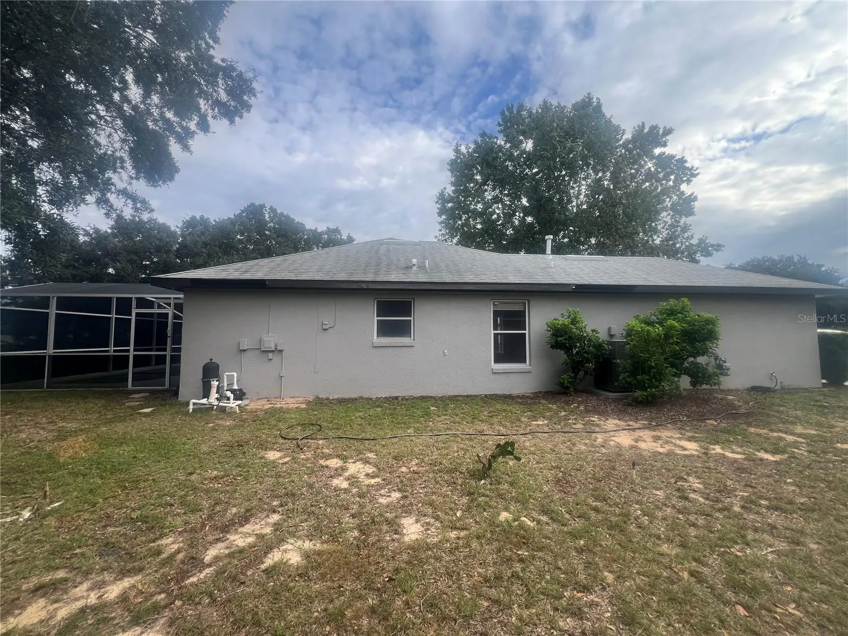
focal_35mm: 13
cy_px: 318
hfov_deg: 106.2
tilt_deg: +2.9
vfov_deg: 89.9
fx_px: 318
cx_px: 424
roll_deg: -0.3
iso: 32
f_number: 1.8
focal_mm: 1.57
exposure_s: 1/488
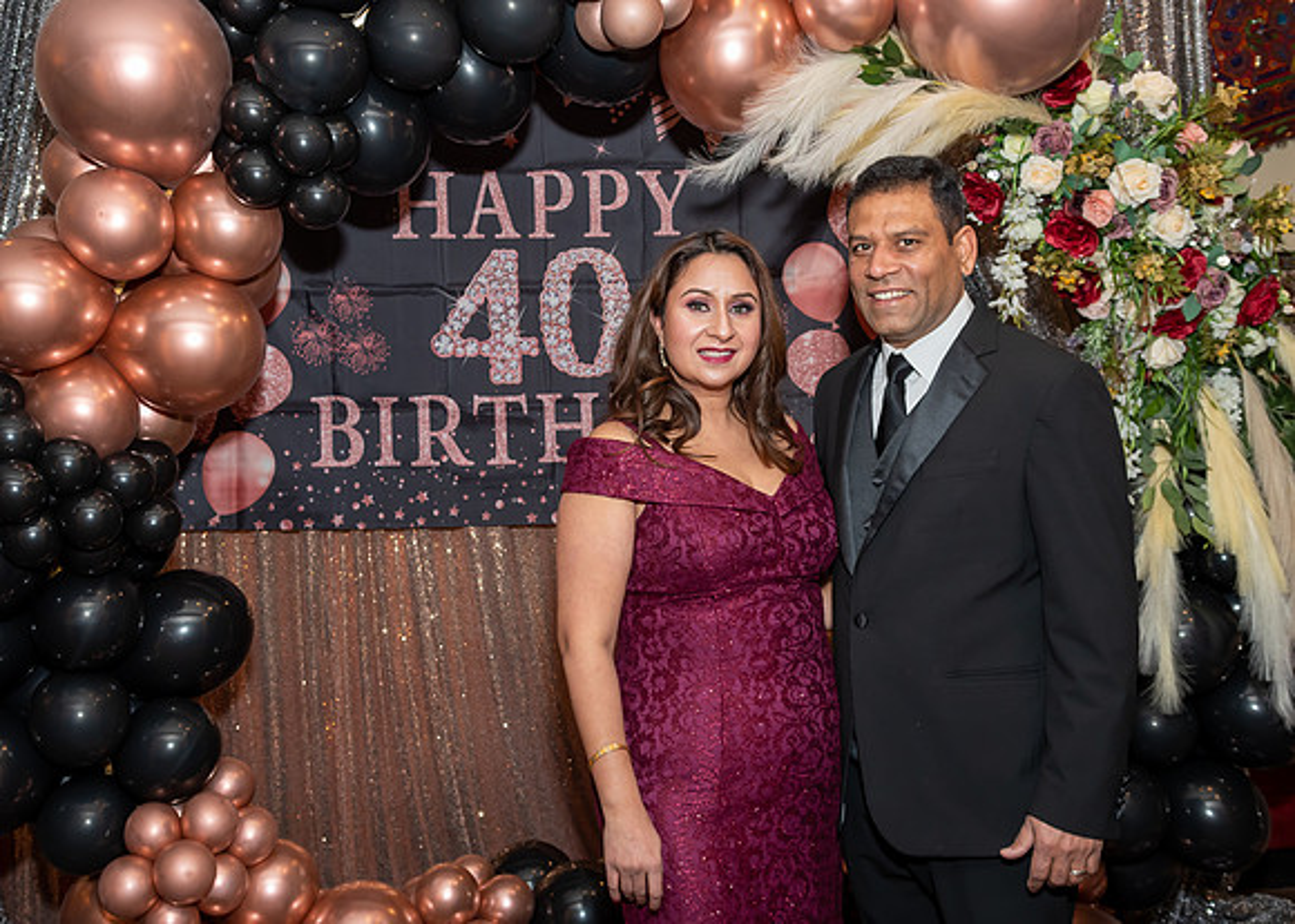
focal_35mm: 42
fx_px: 1553
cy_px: 408
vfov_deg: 33.1
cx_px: 624
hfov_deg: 45.2
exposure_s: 1/250
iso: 400
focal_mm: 23
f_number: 5
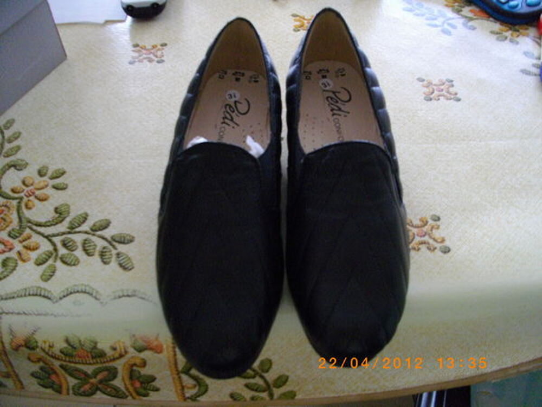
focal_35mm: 32
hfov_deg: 56.8
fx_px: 501
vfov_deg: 44.2
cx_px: 271
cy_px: 204
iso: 423
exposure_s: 1/50
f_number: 2.9
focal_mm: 5.7
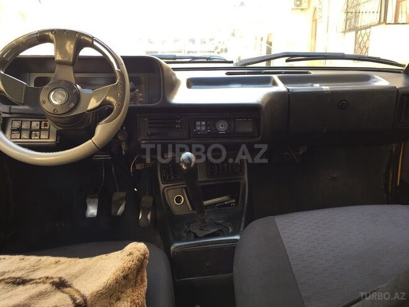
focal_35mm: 29
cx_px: 204
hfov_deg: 61.7
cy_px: 154
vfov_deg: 48.2
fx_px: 343
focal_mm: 4.15
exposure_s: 1/50
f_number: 2.2
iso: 32
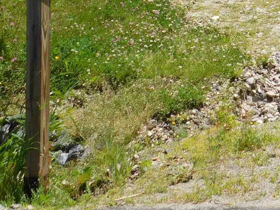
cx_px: 481
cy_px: -182
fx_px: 1108
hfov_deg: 13.2
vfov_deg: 10.2
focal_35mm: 137
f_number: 3.5
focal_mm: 6.3
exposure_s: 1/1000
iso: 125
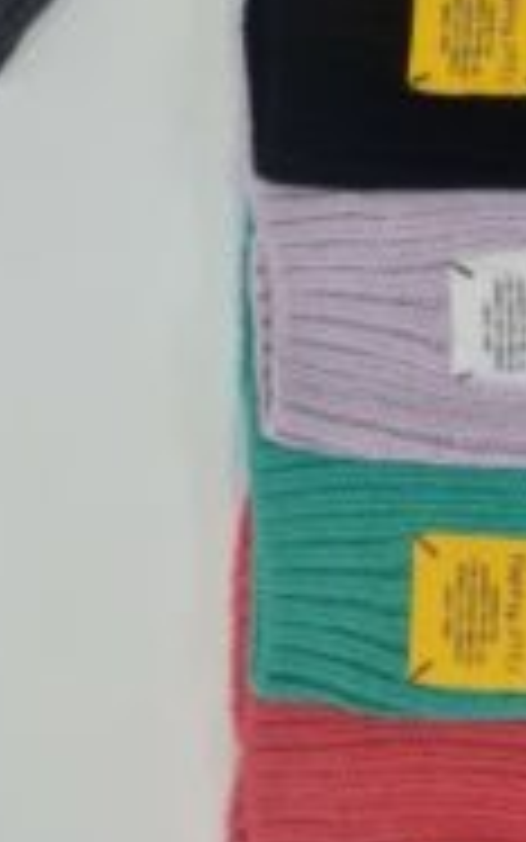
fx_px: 2269
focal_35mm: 99
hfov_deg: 13.2
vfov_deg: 20.4
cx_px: 142
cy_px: 27
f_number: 1.8
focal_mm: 7
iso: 100
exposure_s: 1/100
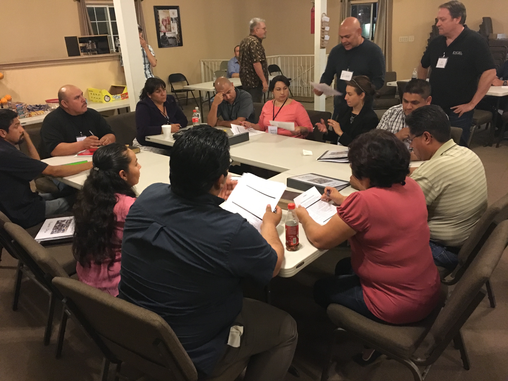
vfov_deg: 48.2
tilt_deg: -18.8
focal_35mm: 29
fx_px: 426
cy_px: 190
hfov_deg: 61.7
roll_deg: +2.4
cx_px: 254
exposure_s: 1/15
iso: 320
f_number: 2.2
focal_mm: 4.15
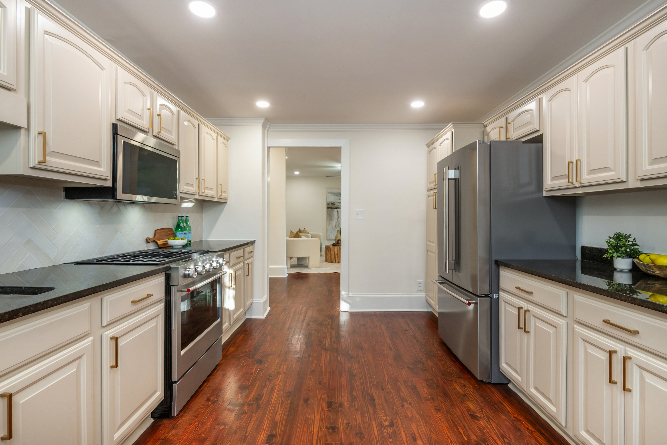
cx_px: 334
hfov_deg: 93.3
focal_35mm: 17
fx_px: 315
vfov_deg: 70.4
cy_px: 222
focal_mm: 17
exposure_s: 1/13
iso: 800
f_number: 10
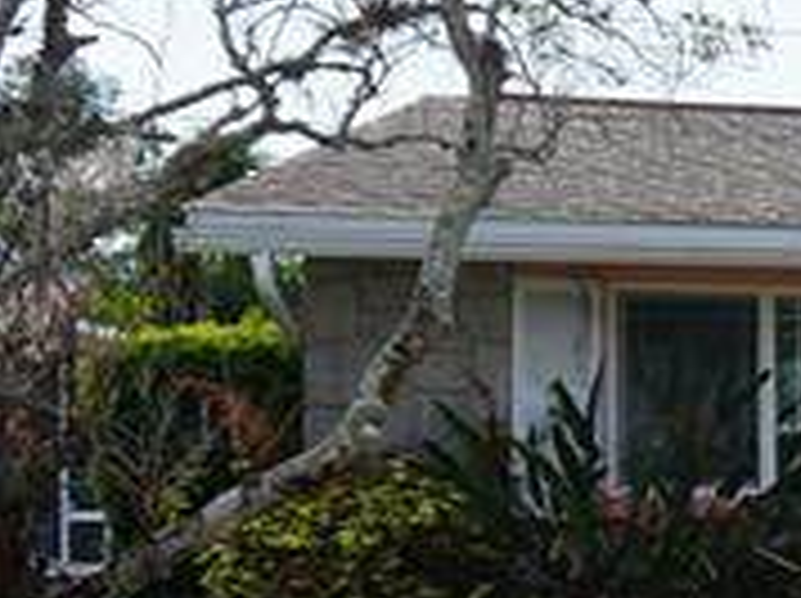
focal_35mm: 133
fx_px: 3073
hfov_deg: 11.7
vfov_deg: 11.0
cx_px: 2007
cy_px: 643
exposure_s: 1/800
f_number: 5
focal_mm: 16
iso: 100
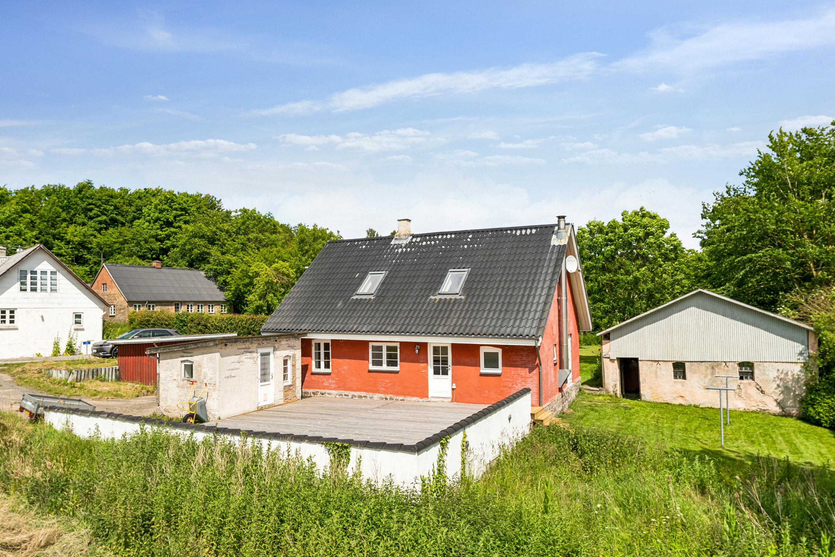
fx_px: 539
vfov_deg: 54.6
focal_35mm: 23
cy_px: 275
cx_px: 411
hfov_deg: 75.5
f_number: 8
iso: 800
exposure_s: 1/2500
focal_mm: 20.2
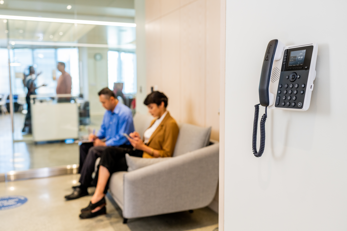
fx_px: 337
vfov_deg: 37.9
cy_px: 116
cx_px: 174
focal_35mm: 35
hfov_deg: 54.4
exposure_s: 1/100
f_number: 3.2
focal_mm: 35
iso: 800
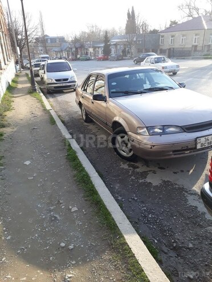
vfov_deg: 65.3
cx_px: 106
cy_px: 141
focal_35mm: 27
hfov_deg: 51.4
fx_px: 220
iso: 40
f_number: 1.9
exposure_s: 1/346
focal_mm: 3.6
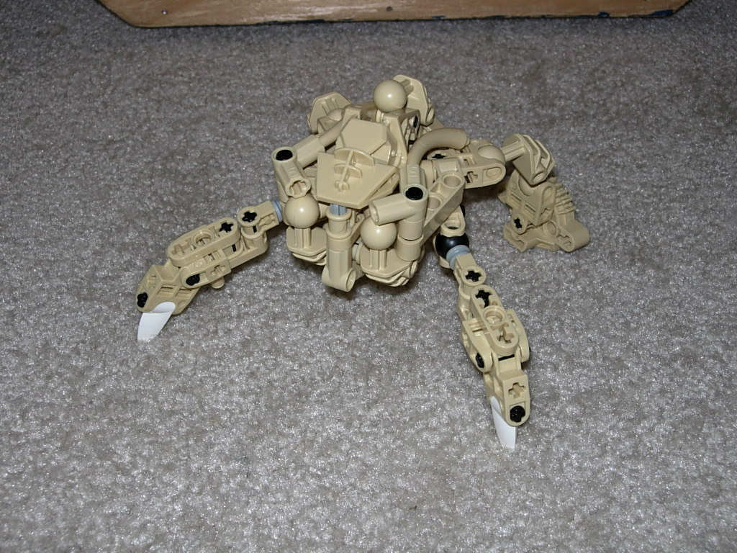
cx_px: 368
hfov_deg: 37.5
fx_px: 1086
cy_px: 276
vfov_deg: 28.6
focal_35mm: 51
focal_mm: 10.6
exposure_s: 1/64
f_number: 5.4
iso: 79
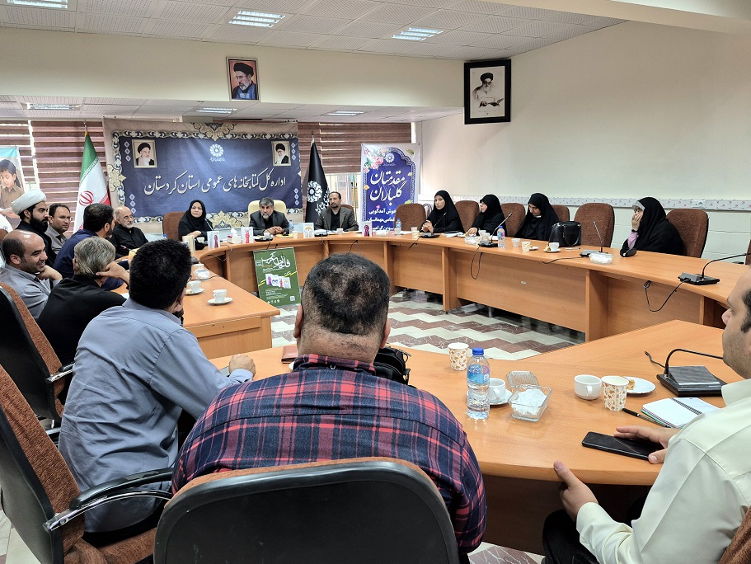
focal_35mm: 25
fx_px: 543
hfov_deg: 69.4
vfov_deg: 54.8
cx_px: 371
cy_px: 258
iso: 160
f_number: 1.8
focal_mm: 5.4
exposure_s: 1/100
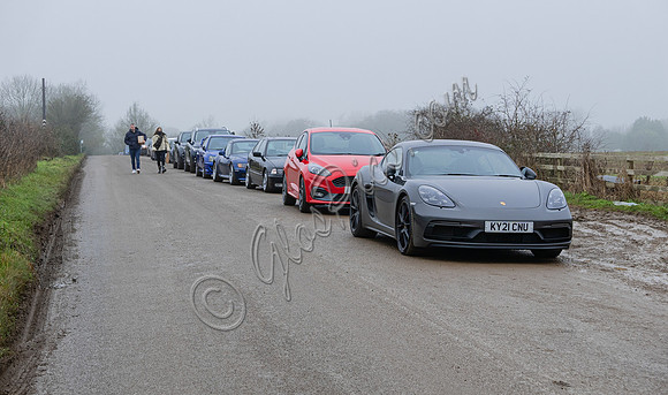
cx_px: 334
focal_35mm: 78
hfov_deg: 27.0
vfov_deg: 16.1
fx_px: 1393
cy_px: 196
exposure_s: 1/125
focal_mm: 34
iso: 200
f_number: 4.5
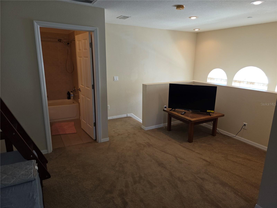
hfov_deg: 73.9
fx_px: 184
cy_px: 104
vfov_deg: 58.9
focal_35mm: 23
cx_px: 138
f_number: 1.8
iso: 50
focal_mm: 5.4
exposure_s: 1/60
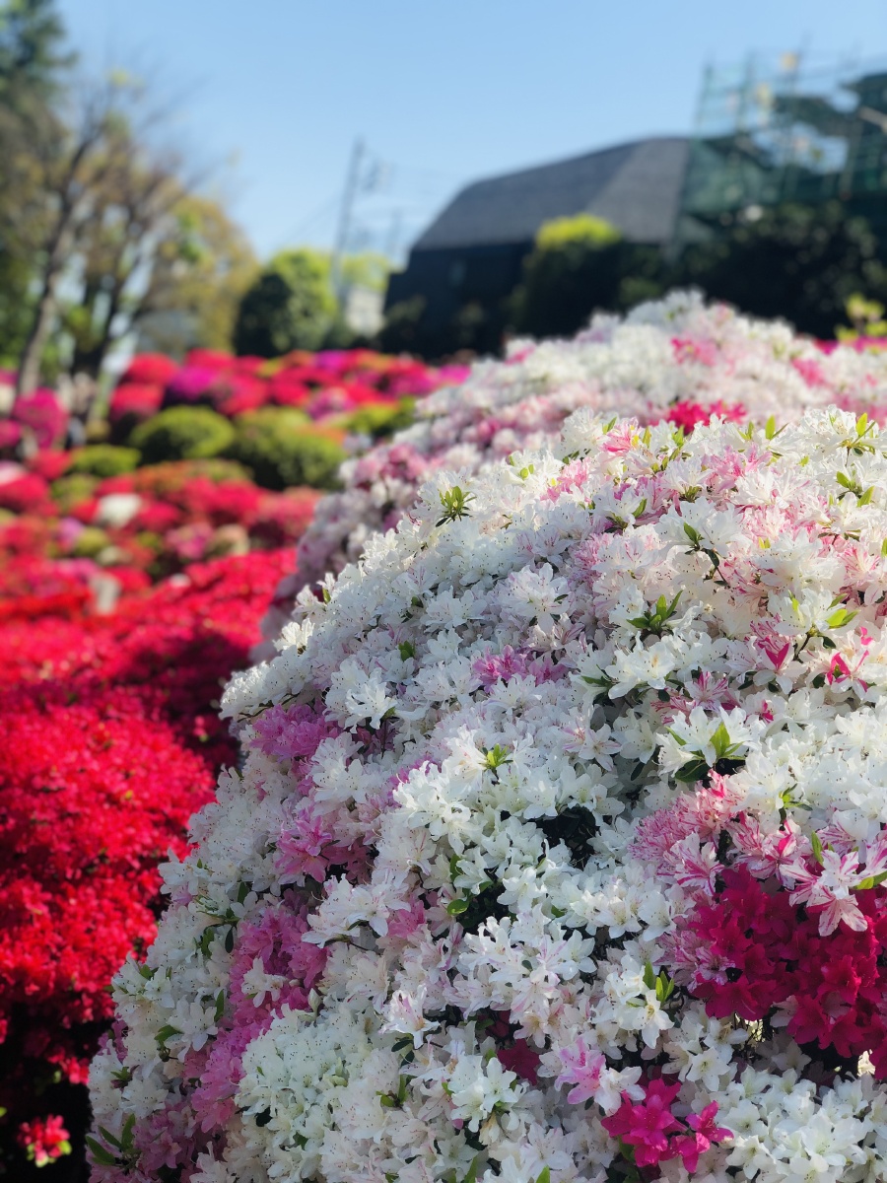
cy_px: 592
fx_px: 1777
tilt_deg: -2.6
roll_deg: -11.8
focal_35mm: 52
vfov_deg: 36.8
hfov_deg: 28.0
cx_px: 444
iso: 16
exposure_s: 1/471
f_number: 2.4
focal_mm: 6
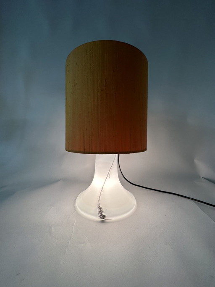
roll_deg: -1.2
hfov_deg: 85.7
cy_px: 144
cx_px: 108
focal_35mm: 14
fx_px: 116
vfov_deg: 102.1
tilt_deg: -1.4
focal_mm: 2.22
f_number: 2.2
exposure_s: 1/100
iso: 80
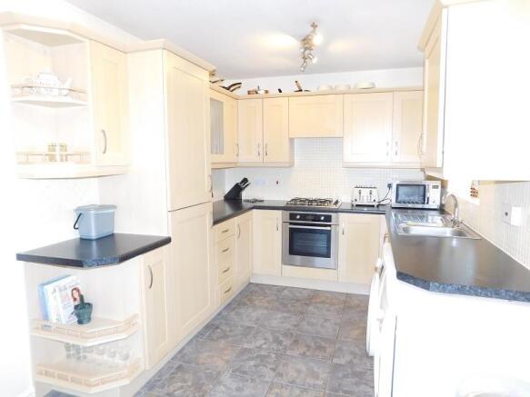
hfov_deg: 73.9
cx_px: 265
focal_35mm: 23
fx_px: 352
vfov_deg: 58.9
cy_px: 198
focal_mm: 4
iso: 220
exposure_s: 1/30
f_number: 3
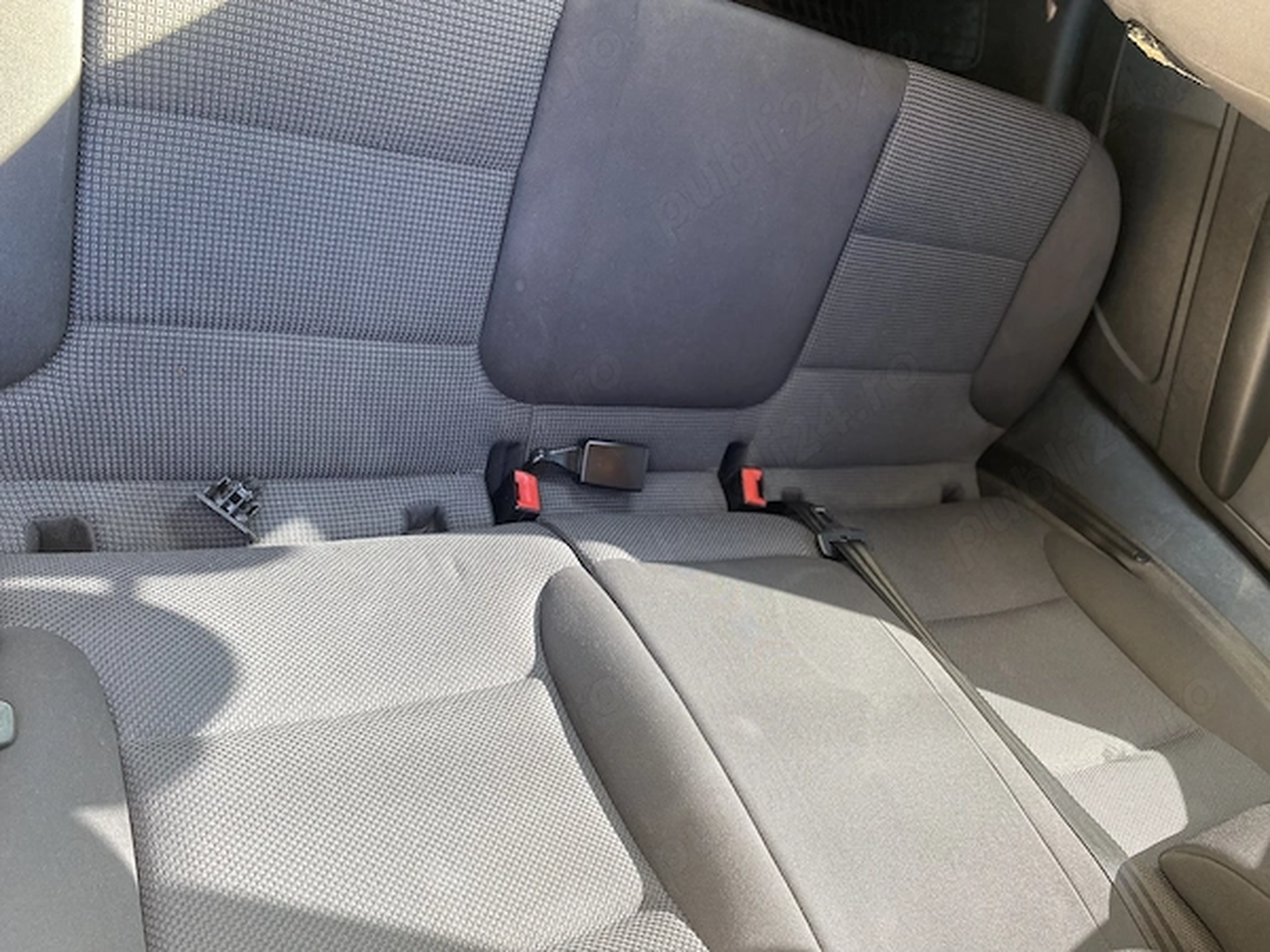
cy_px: 476
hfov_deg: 67.3
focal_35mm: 26
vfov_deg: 53.1
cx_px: 635
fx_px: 954
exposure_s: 1/62
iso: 125
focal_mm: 4.25
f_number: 1.8
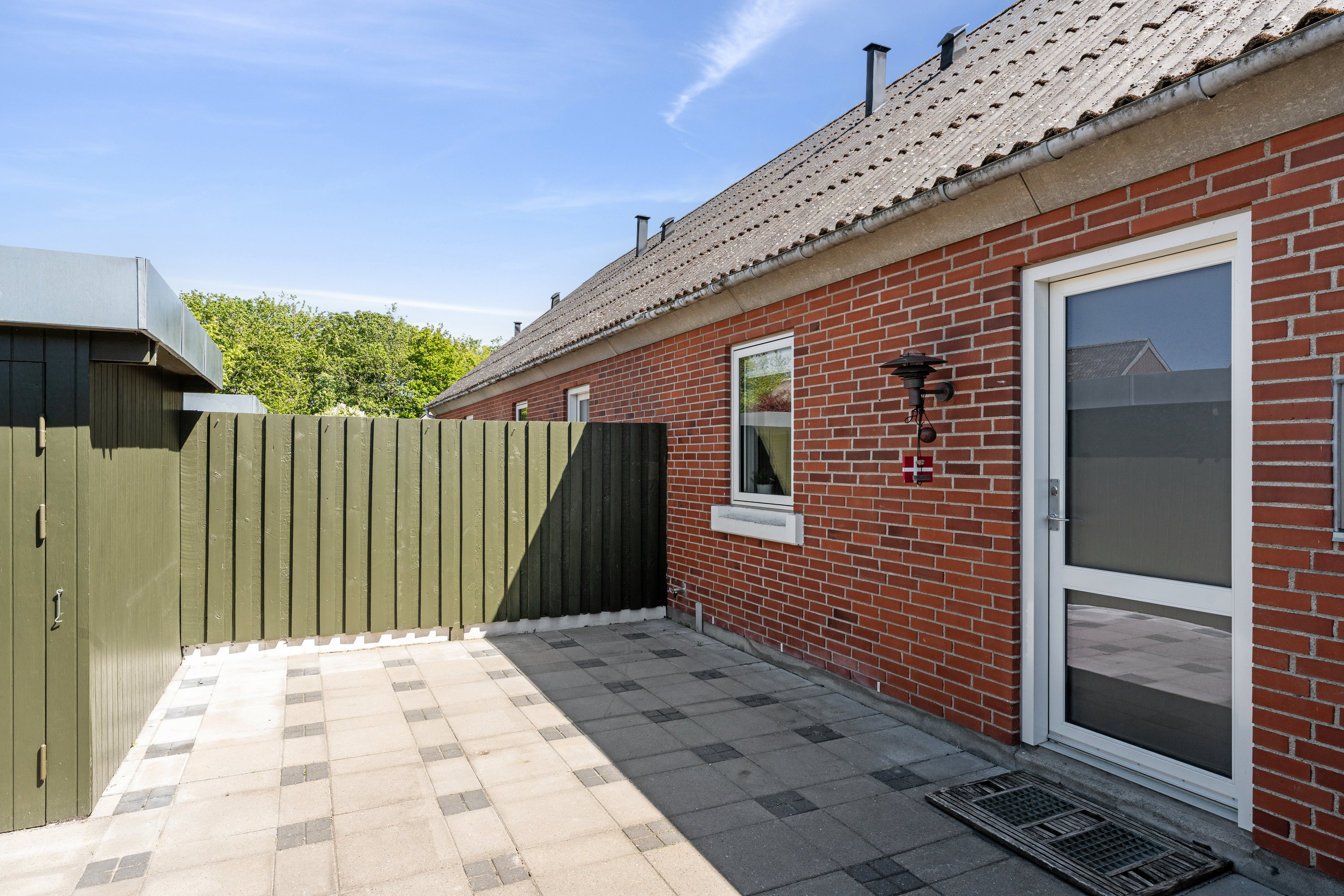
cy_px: 448
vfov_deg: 61.9
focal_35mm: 20
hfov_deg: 84.0
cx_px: 672
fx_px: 747
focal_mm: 20
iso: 320
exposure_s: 1/160
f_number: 10
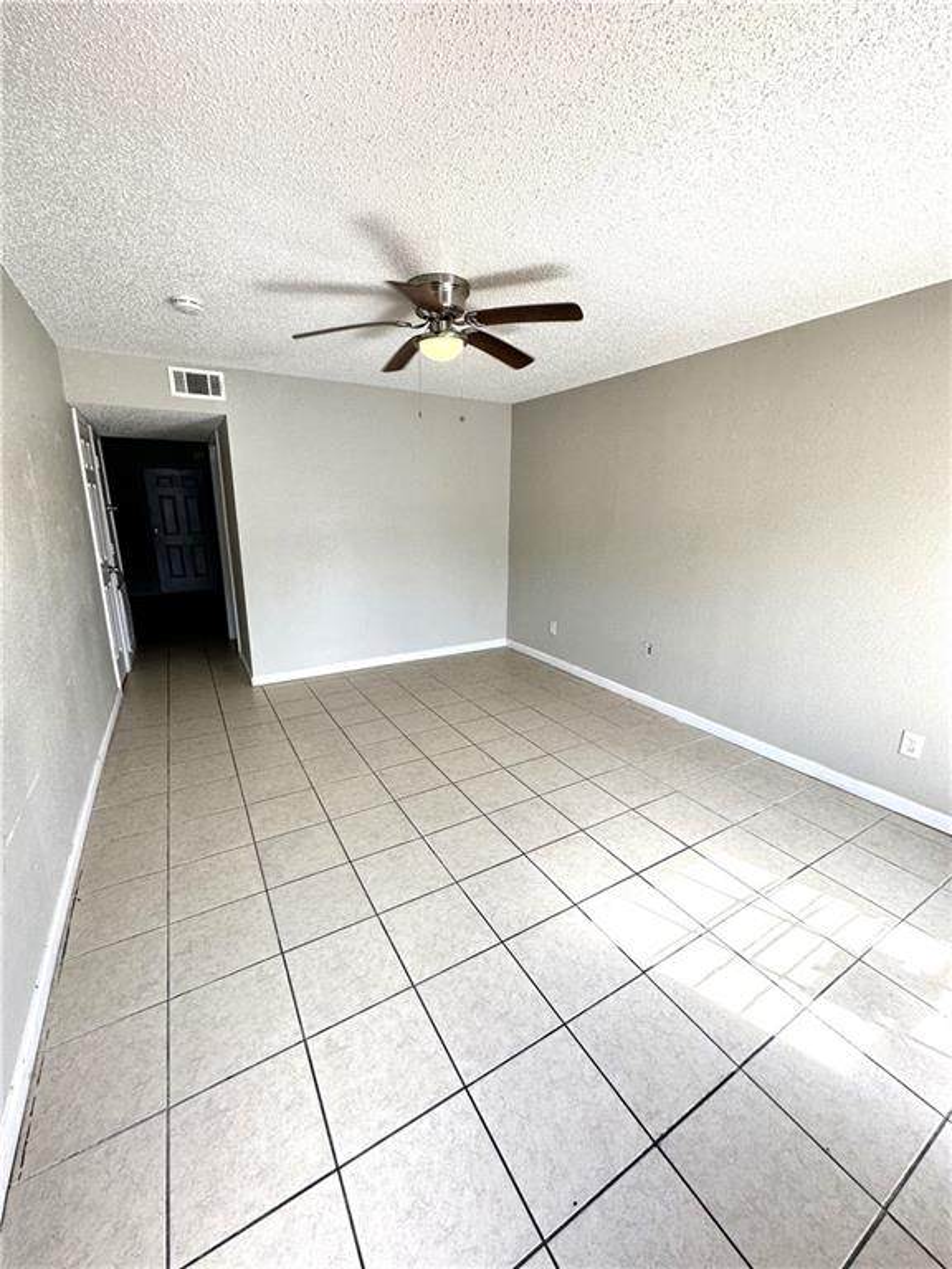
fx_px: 513
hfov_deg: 85.7
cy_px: 634
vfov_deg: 102.1
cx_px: 476
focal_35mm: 14
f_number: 2.2
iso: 80
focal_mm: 2.22
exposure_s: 1/120
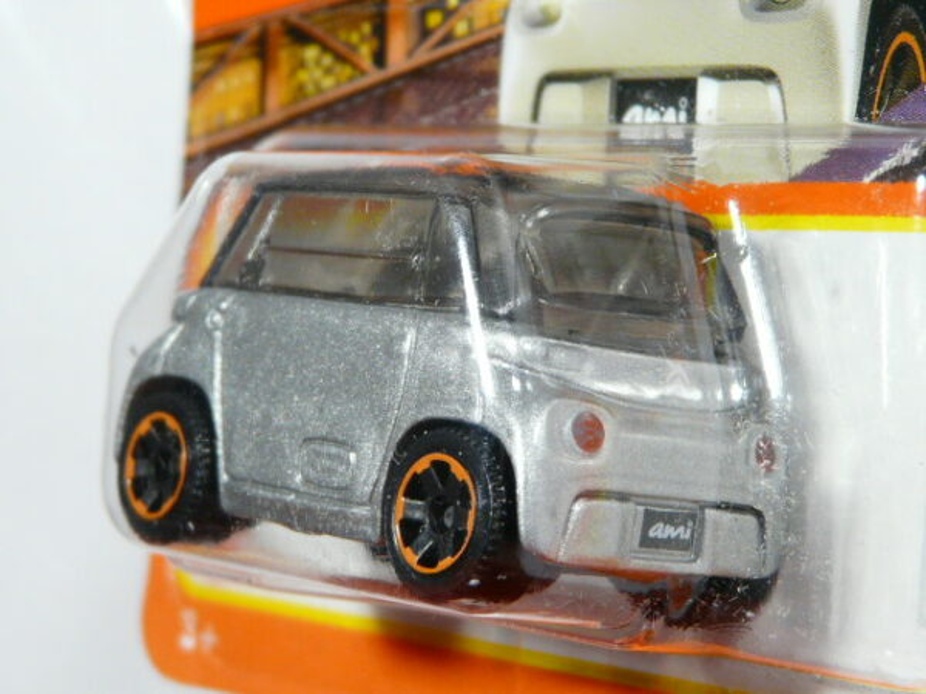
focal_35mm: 110
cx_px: 463
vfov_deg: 13.5
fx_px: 2943
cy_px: 347
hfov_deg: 17.9
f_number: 3.2
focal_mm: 11.4
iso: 160
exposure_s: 1/50
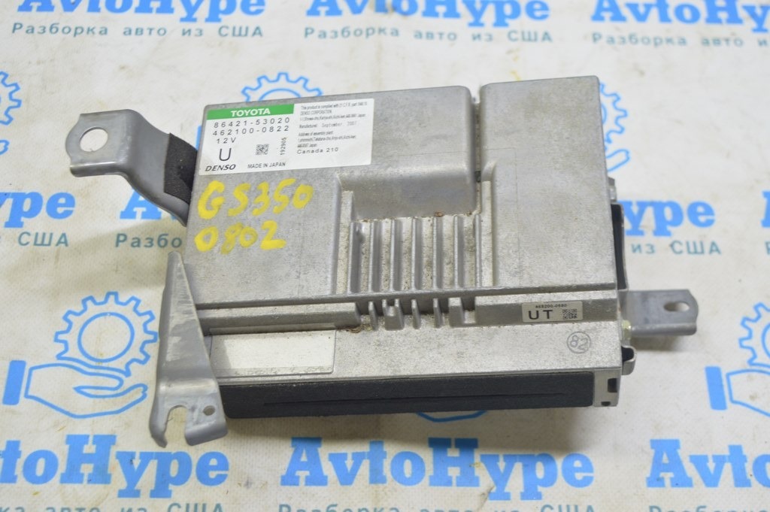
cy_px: 256
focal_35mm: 51
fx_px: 1090
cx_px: 385
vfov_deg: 26.4
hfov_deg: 38.9
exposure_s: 1/20
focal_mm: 34
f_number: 5.6
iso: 400
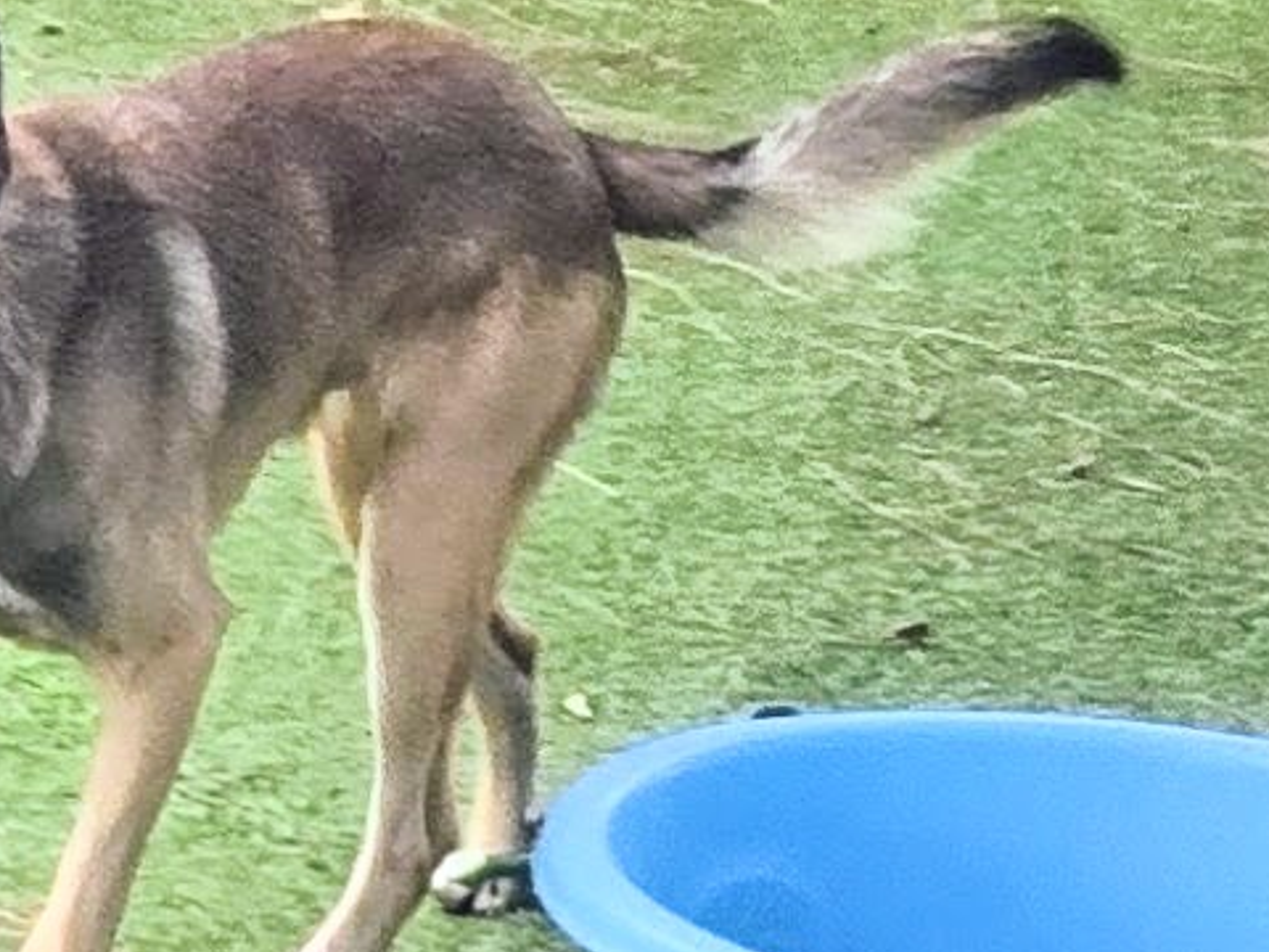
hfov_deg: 53.7
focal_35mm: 33
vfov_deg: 42.6
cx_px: 379
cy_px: 596
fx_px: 1210
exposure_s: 1/180
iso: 100
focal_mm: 5.4
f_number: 1.8
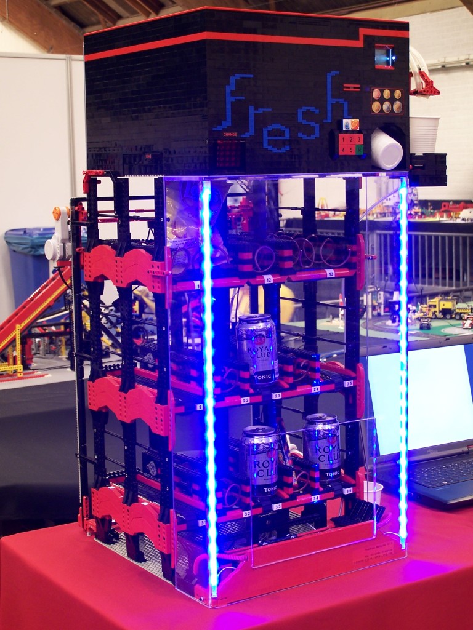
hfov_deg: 21.9
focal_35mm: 67
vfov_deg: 29.0
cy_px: 315
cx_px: 236
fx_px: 1221
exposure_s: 1/2
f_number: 3.2
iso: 80
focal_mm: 11.1
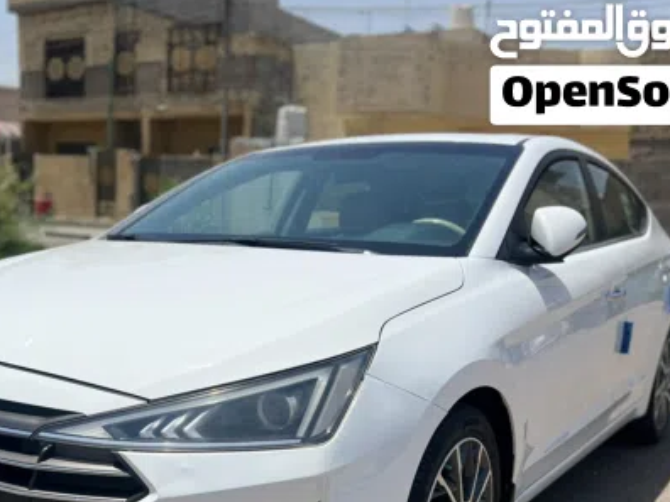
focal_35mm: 42
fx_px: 813
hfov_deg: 44.3
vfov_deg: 33.7
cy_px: 368
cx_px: 235
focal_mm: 5.7
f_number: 1.5
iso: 50
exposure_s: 1/9434
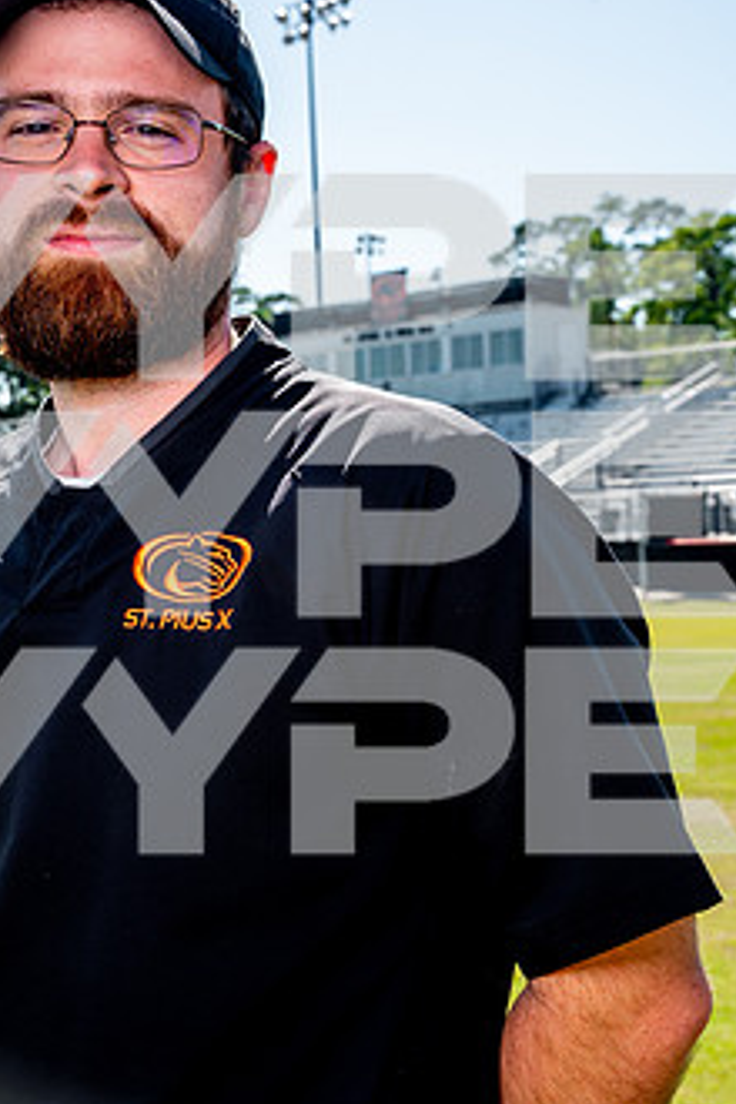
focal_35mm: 71
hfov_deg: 19.1
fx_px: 2177
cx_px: 259
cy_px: 515
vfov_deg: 28.4
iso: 100
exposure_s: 1/125
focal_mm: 52
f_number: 11
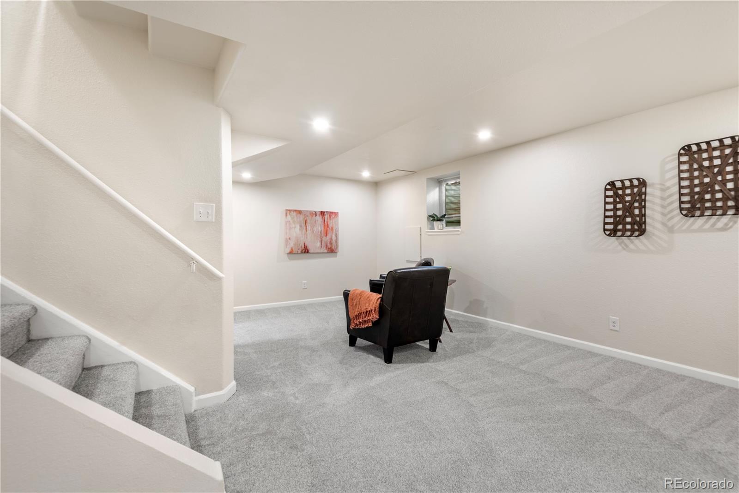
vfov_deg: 73.8
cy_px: 246
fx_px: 328
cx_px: 370
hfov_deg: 96.7
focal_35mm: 16
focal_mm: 16
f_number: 11
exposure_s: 1.3
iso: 250
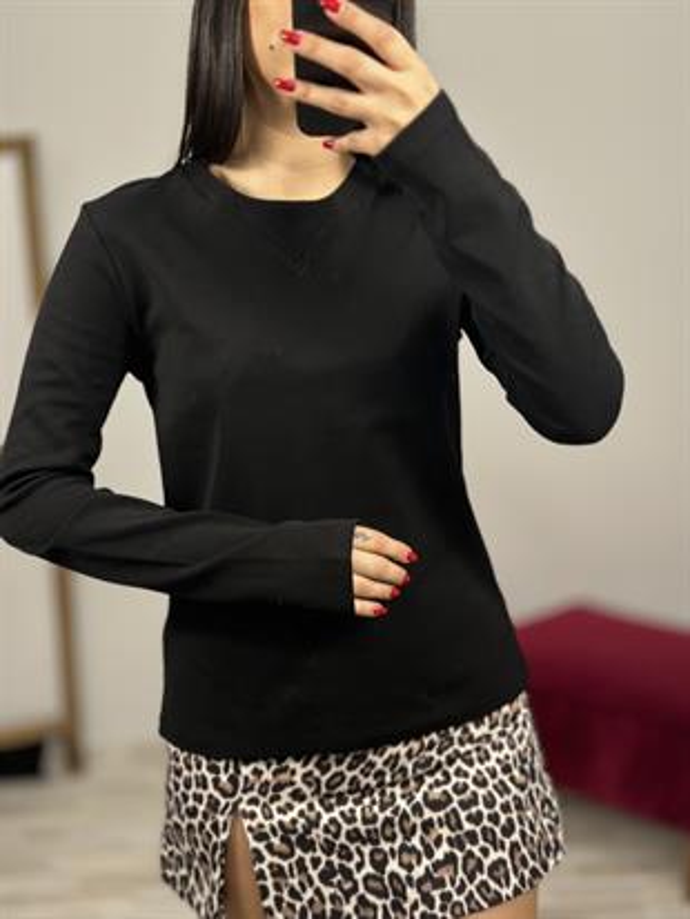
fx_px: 1275
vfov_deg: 39.6
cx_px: 345
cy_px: 460
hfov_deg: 30.3
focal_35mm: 48
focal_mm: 6.86
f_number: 1.78
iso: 64
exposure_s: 1/50
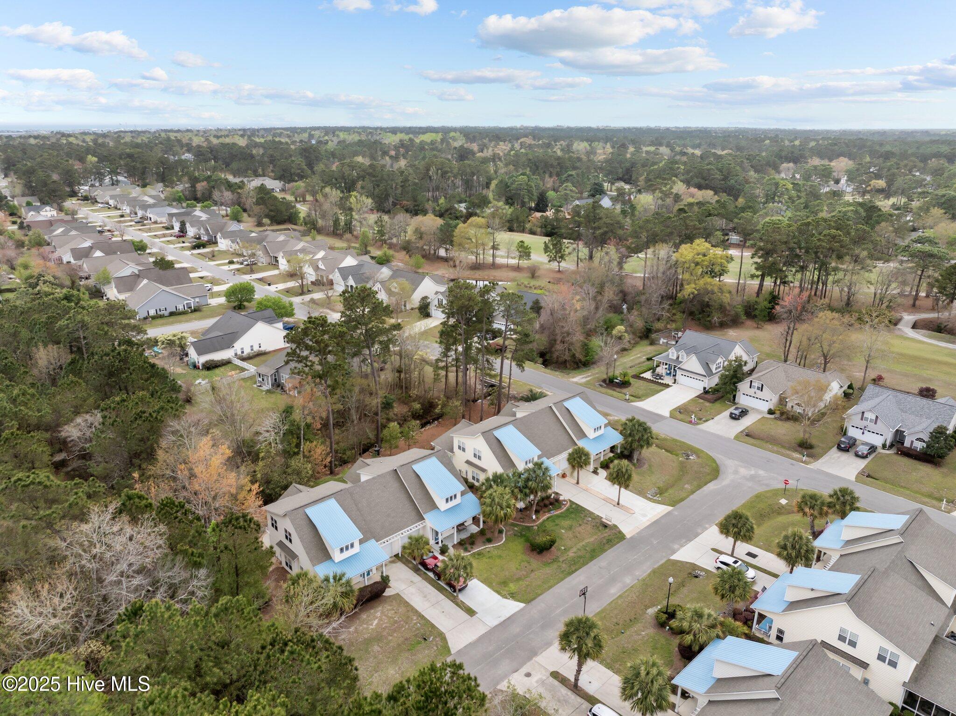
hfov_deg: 71.6
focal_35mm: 24
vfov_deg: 56.8
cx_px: 478
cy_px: 358
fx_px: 662
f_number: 2.8
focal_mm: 12.29
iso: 200
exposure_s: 1/400
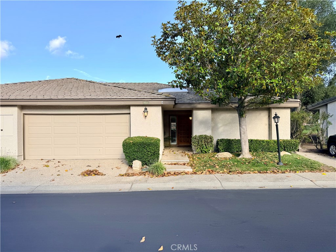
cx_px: 168
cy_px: 126
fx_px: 233
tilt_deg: -0.2
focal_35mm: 24
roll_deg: +0.3
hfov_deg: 71.6
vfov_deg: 56.8
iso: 80
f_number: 1.78
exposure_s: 1/1901
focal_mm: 6.76
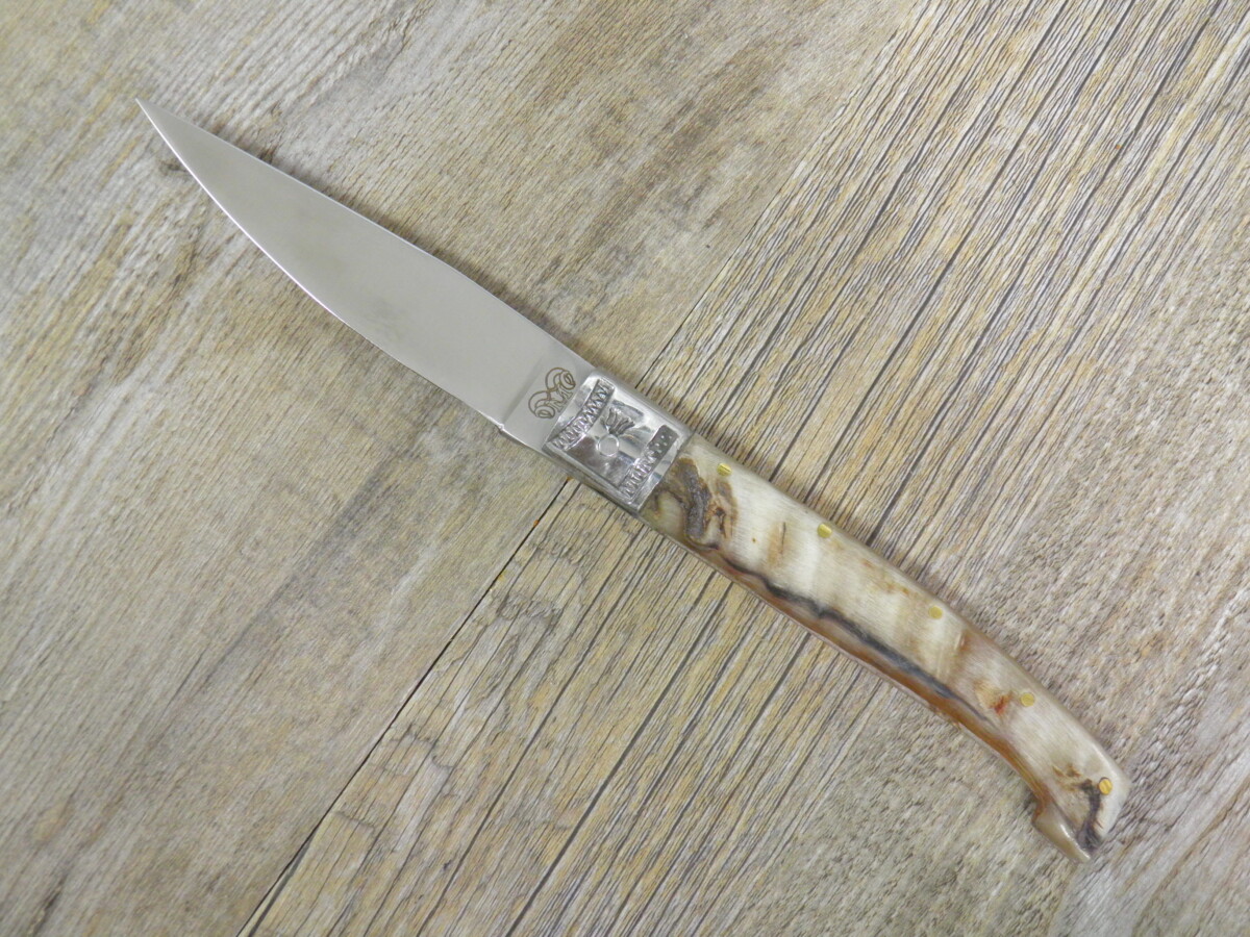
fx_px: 1769
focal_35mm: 49
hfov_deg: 38.9
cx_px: 625
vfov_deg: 29.7
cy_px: 468
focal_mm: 8.9
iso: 200
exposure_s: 1/15
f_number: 3.5
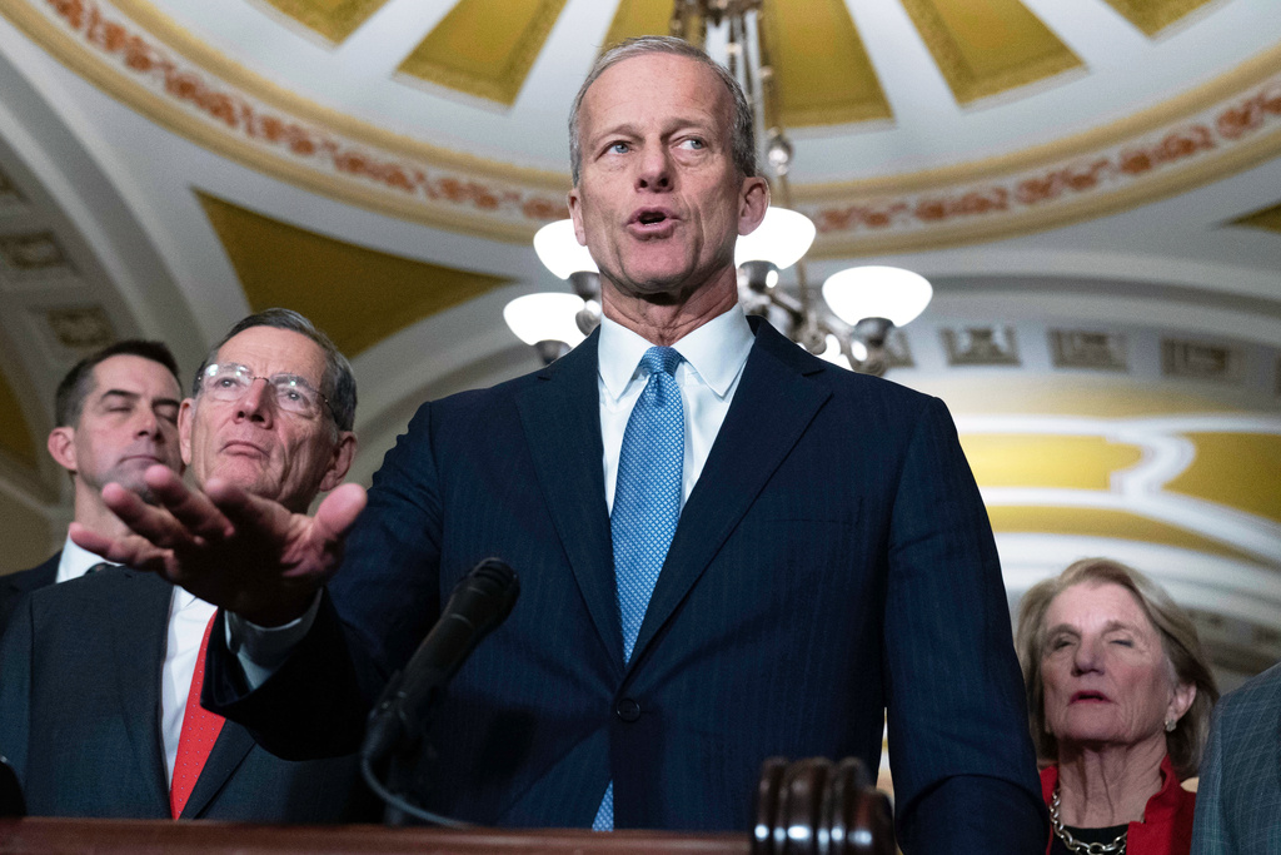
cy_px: 428
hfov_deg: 45.4
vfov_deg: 31.2
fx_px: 1530
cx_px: 640
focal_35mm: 43
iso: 4000
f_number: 3.5
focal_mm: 43
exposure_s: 1/320
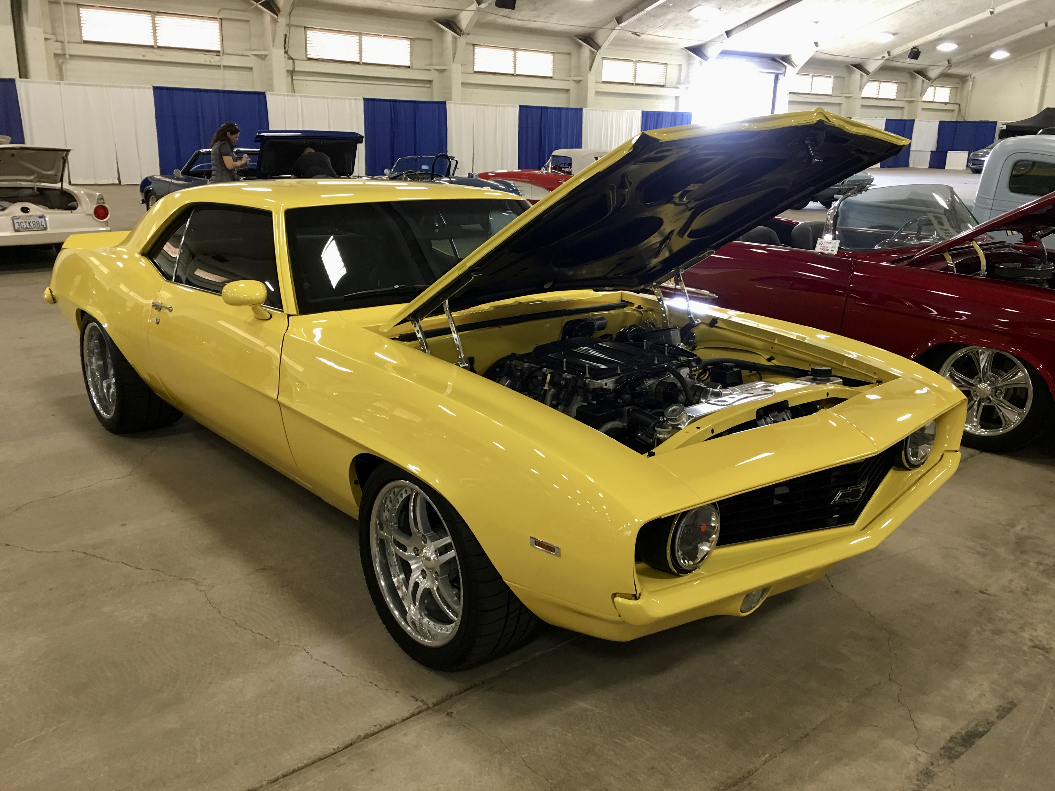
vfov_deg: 48.2
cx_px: 528
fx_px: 884
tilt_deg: -16.3
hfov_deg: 61.7
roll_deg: -2.0
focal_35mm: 29
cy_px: 396
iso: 50
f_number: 2.2
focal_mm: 4.15
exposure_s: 1/15
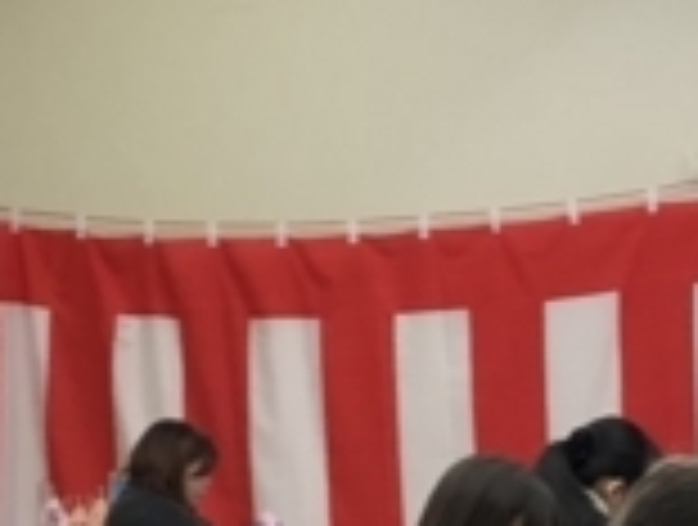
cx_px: 680
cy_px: 832
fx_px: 3860
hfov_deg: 10.3
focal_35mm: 191
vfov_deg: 7.6
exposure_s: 1/120
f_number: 1.8
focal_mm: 3.99
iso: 125
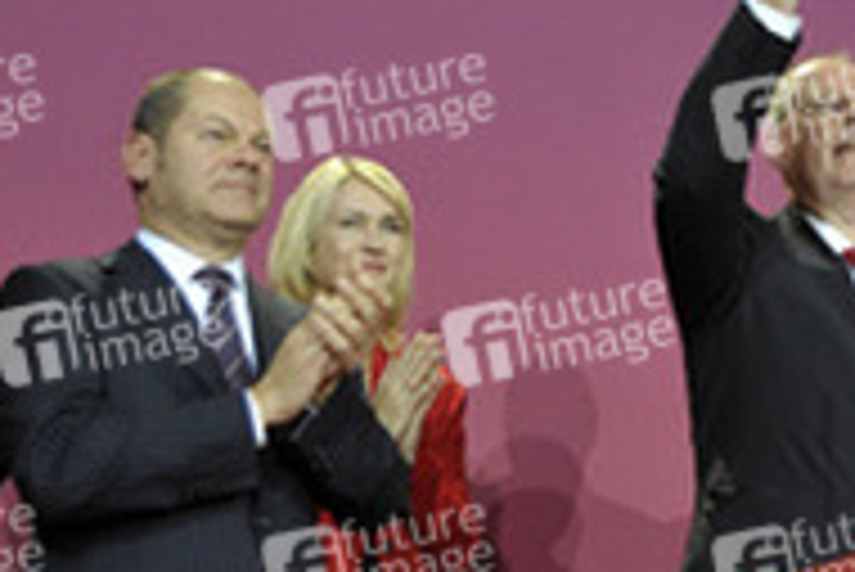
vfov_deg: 15.2
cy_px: 221
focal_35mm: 90
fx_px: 2139
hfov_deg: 21.7
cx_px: 886
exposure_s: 1/250
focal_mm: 38
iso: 1600
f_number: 3.5
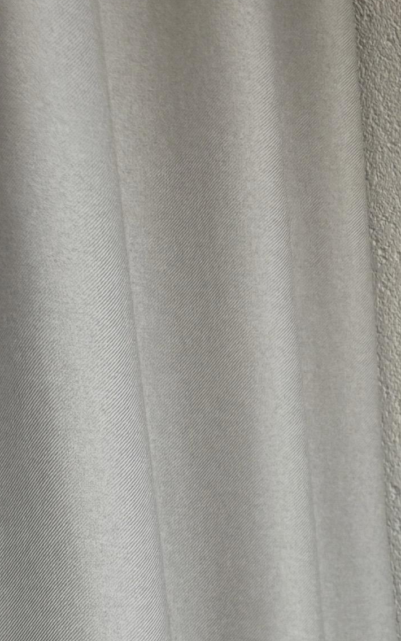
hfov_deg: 8.5
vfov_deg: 12.9
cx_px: 1204
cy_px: 1497
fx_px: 2237
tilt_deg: -37.1
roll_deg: -0.1
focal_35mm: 128
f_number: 1.78
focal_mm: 6.76
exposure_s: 1/172
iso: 64
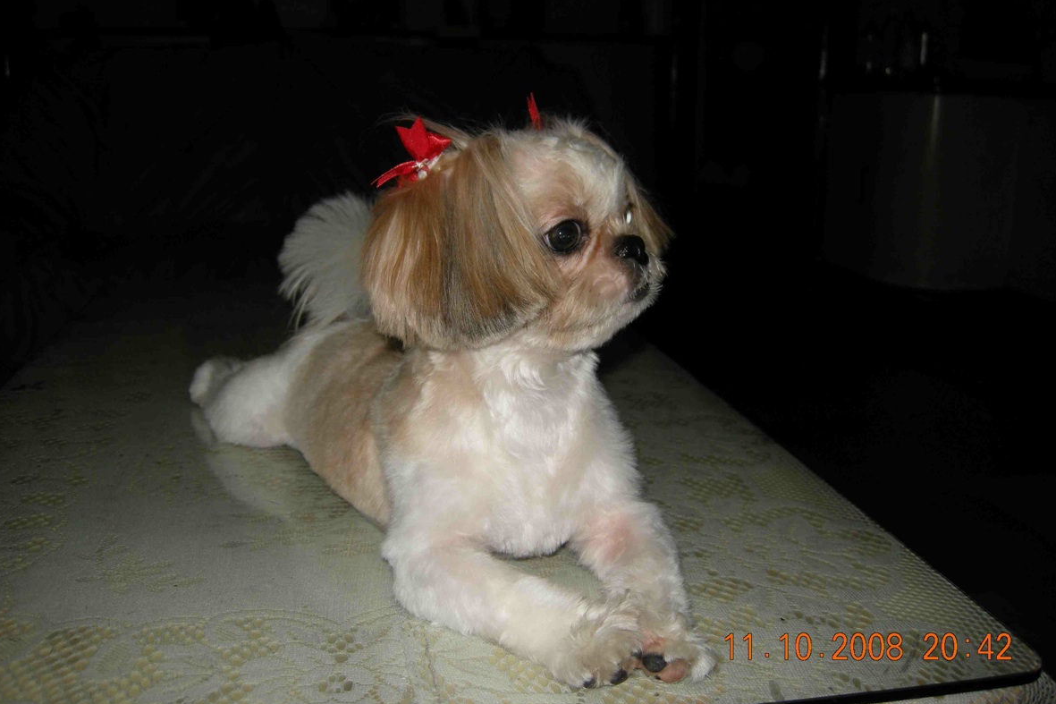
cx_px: 526
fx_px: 1085
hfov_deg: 51.9
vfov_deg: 35.9
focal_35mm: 37
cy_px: 328
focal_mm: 7.5
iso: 64
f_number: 2.7
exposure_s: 1/60
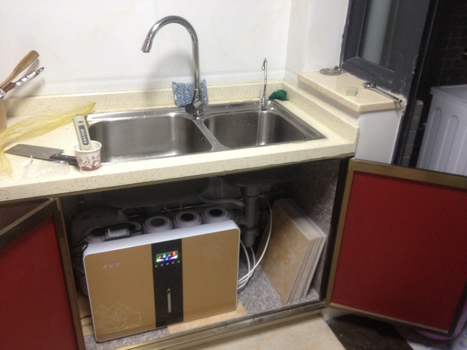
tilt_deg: -32.1
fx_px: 472
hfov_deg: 52.6
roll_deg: -2.8
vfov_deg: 40.7
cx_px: 234
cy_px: 175
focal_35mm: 35
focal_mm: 4.28
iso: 160
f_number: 2.4
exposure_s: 1/20
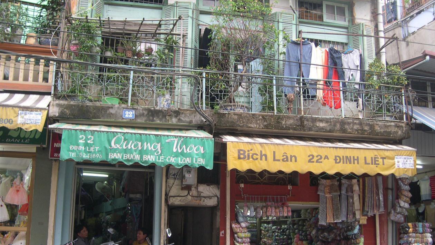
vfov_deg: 28.3
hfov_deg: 48.4
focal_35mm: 42
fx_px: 484
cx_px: 215
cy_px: 145
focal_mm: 8
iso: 100
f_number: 2.8
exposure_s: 1/35.5
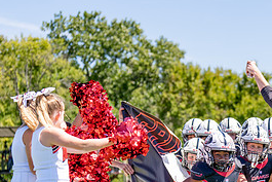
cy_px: 195
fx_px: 1164
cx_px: 241
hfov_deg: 13.2
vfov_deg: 8.9
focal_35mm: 154
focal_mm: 70
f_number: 2.8
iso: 100
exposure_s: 1/1250
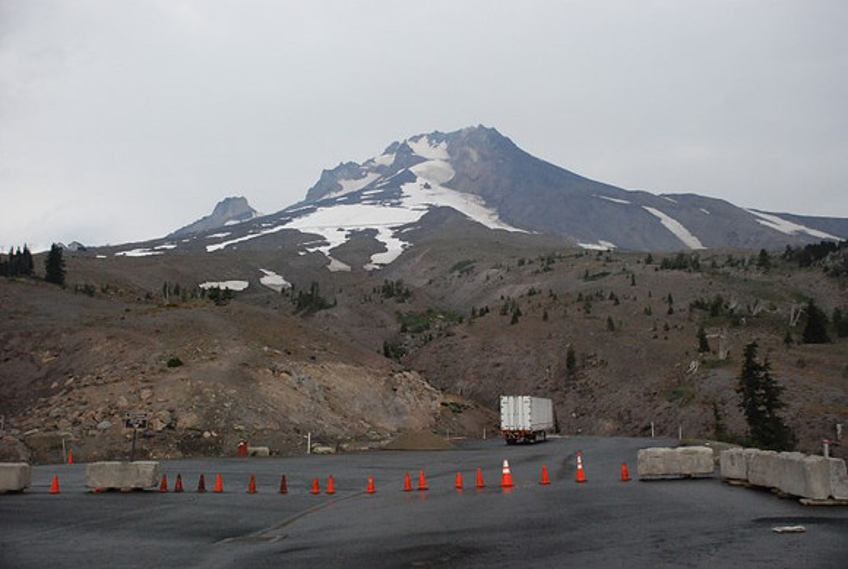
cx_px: 424
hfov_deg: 49.5
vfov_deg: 34.3
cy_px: 284
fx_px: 920
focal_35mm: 39
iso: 1600
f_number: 4
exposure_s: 1/4000
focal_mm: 26
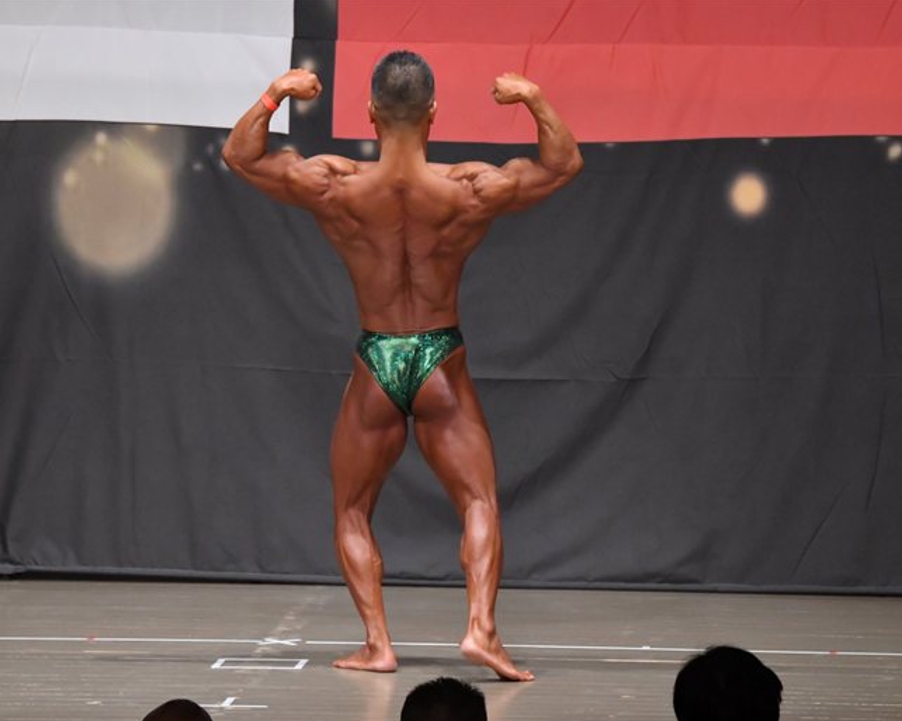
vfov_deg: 6.1
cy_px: 360
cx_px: 432
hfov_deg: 7.6
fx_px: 6804
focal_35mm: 255
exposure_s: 1/400
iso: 6400
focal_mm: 150
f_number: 5.6
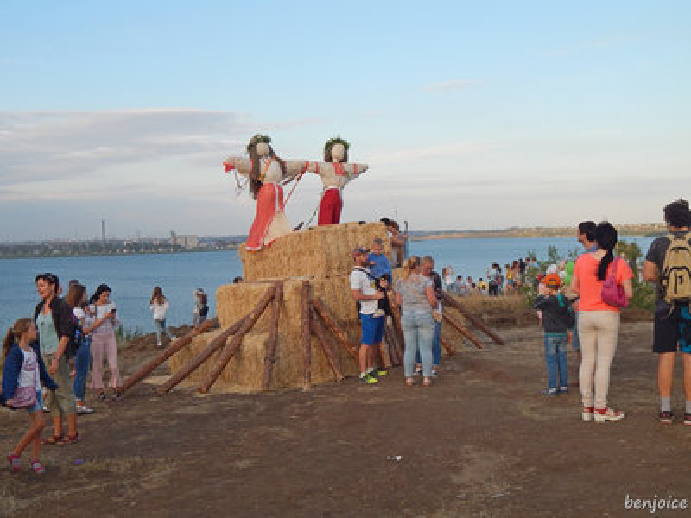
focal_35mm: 43
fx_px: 858
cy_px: 259
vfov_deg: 33.6
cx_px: 346
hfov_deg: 43.9
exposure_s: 1/400
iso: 125
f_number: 3.6
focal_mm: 7.7
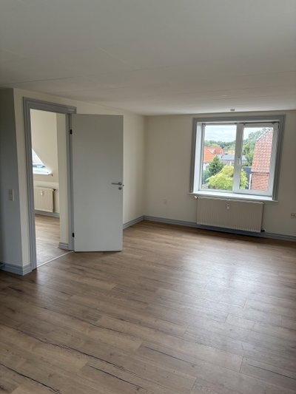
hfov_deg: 53.1
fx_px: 296
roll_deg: -1.7
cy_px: 197
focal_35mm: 26
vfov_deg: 67.3
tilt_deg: -9.3
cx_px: 148
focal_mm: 5.96
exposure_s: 1/241
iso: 80
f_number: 1.6
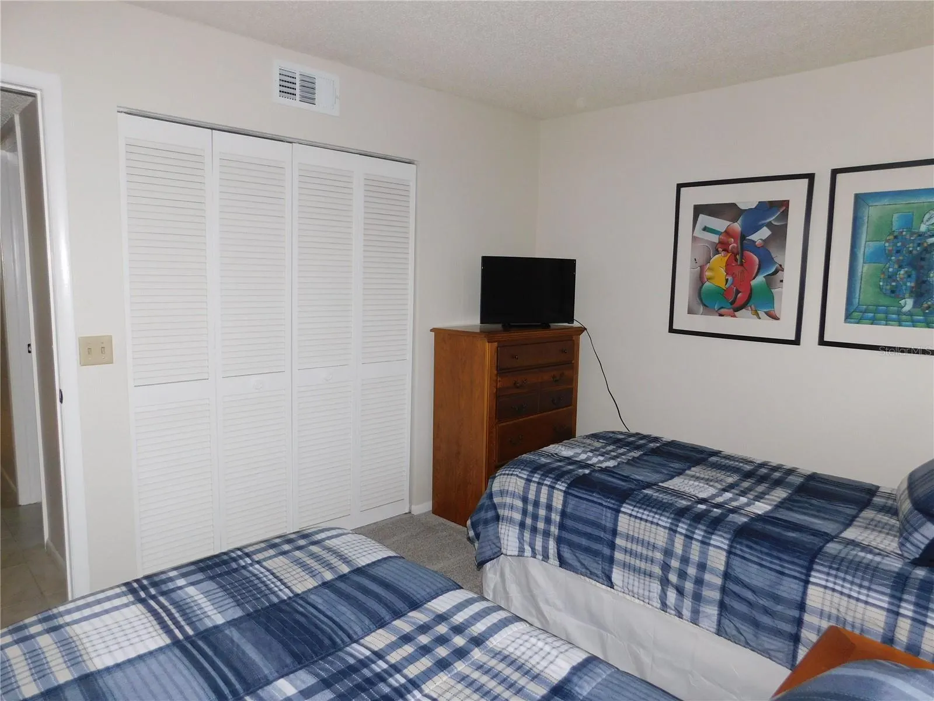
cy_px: 350
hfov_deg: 73.9
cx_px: 467
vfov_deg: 58.9
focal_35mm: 23
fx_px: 621
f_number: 3
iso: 200
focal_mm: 4
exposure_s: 1/30
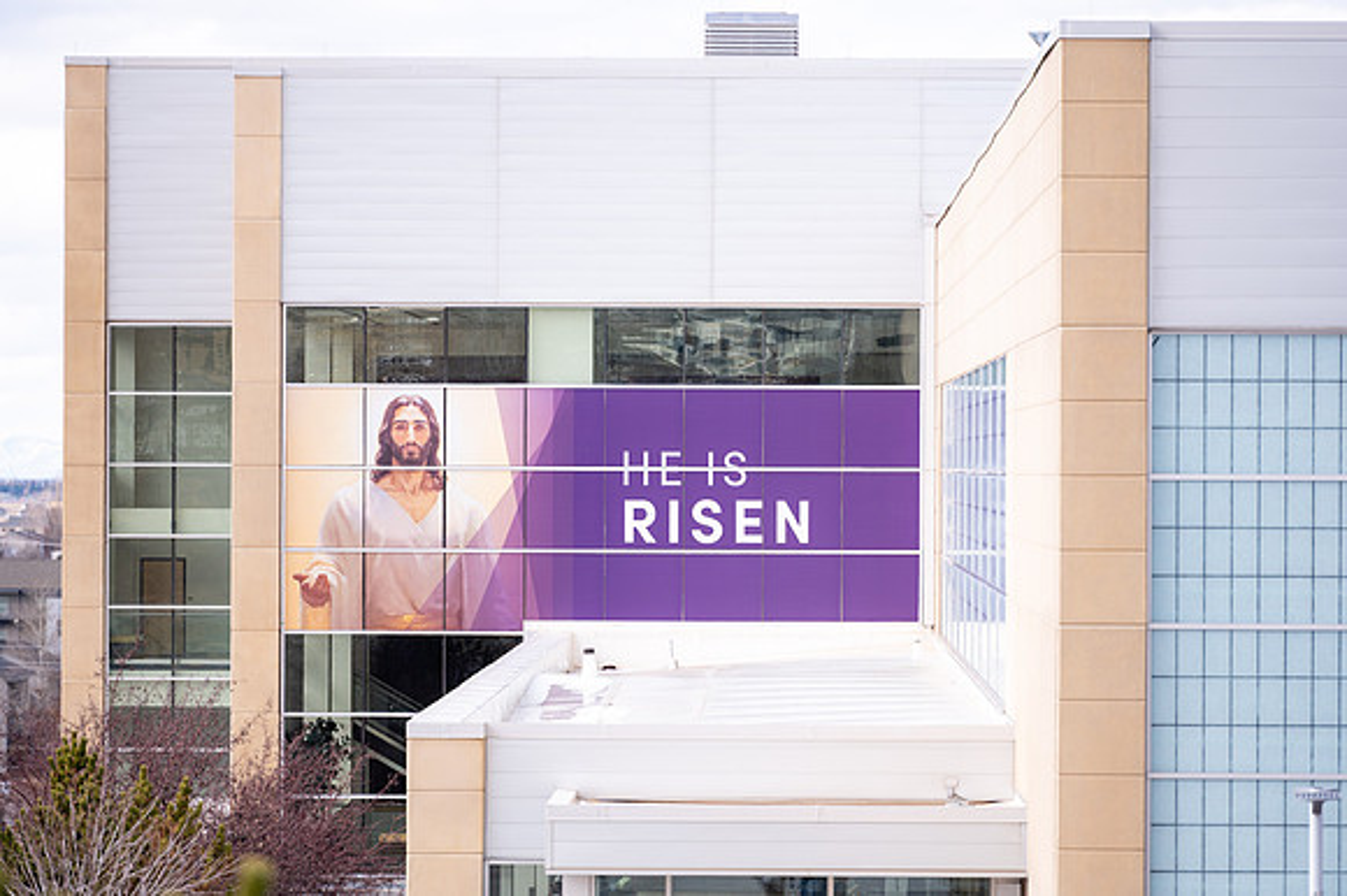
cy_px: 448
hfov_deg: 10.3
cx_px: 674
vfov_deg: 6.9
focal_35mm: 200
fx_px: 7479
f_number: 2.8
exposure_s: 1/1000
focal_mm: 200
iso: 100
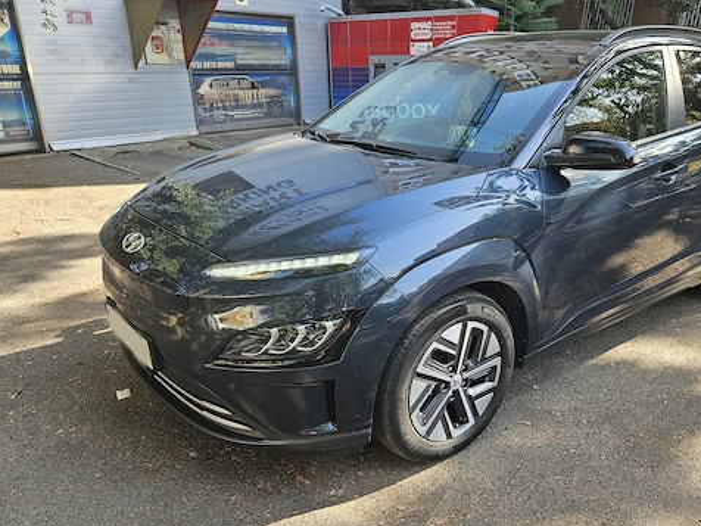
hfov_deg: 61.2
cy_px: 308
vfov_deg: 48.0
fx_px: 587
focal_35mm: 29
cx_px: 417
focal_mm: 5.4
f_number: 1.8
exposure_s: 1/180
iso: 32
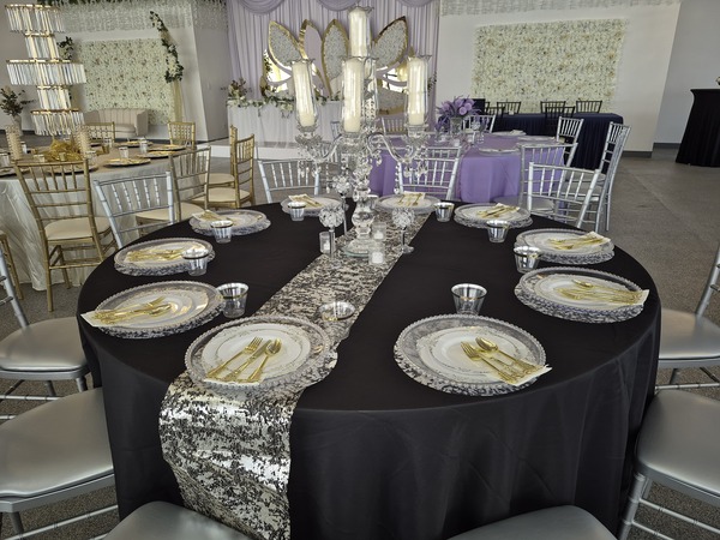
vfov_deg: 58.9
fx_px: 478
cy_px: 270
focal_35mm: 23
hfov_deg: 73.9
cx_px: 360
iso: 50
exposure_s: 1/60
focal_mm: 5.4
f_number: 1.8
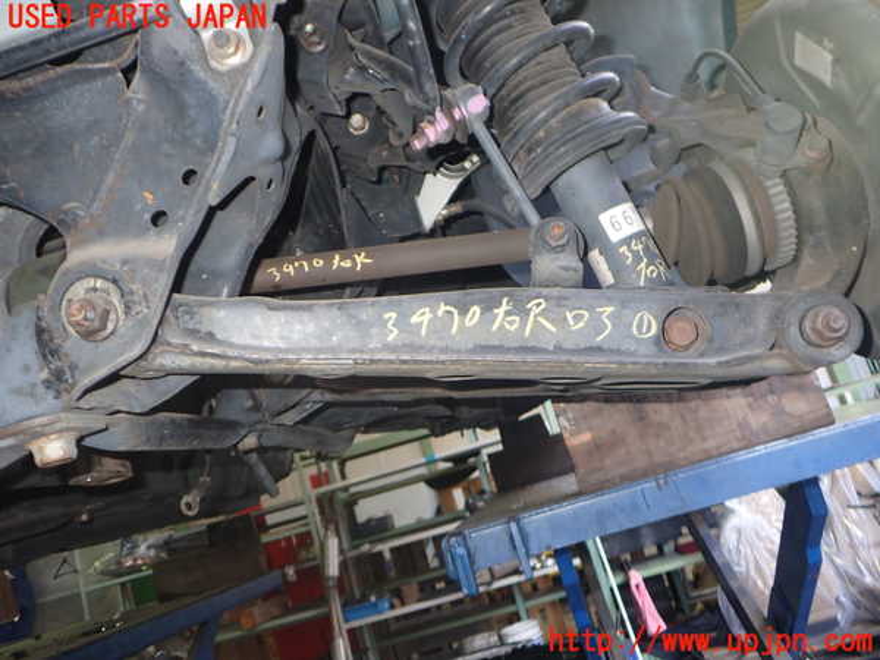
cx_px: 440
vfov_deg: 46.8
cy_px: 330
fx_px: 763
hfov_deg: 60.0
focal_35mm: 30
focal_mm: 5.4
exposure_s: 1/30
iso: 200
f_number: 2.3
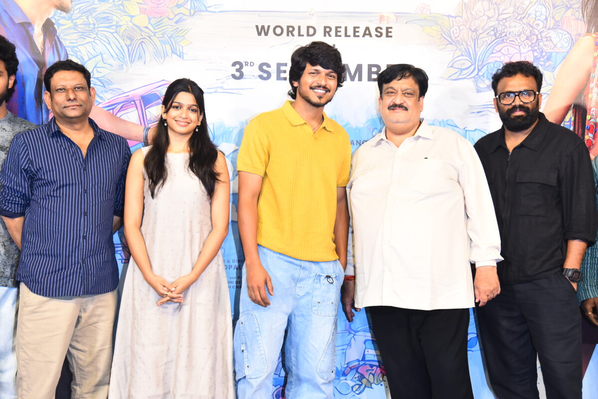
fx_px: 914
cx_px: 299
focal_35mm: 55
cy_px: 200
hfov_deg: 36.2
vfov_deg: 24.6
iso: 1600
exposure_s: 1/125
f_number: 4
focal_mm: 55
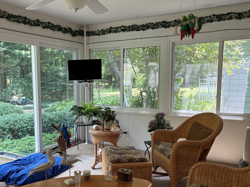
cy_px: 107
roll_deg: +1.0
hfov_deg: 53.4
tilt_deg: -4.8
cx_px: 95
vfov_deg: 41.7
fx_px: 246
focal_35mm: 34
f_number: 1.6
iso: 80
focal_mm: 5.96
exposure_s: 1/120
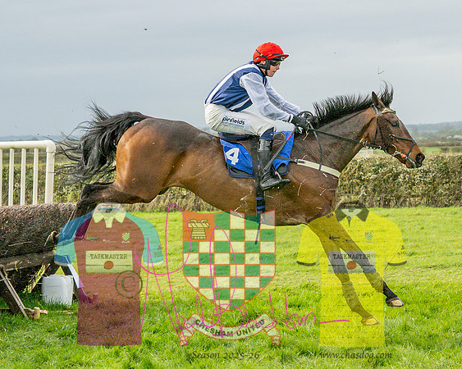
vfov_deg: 13.5
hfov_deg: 16.8
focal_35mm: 114
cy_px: 235
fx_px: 1561
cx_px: 192
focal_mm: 35
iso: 400
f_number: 2.8
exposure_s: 1/2500
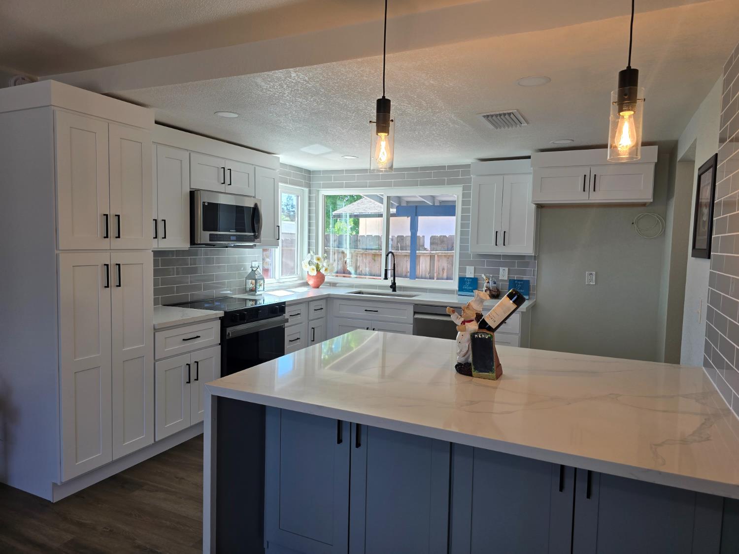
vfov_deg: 58.9
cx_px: 370
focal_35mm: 23
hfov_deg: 73.9
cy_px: 277
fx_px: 491
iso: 40
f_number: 1.7
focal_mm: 6.3
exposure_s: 1/120
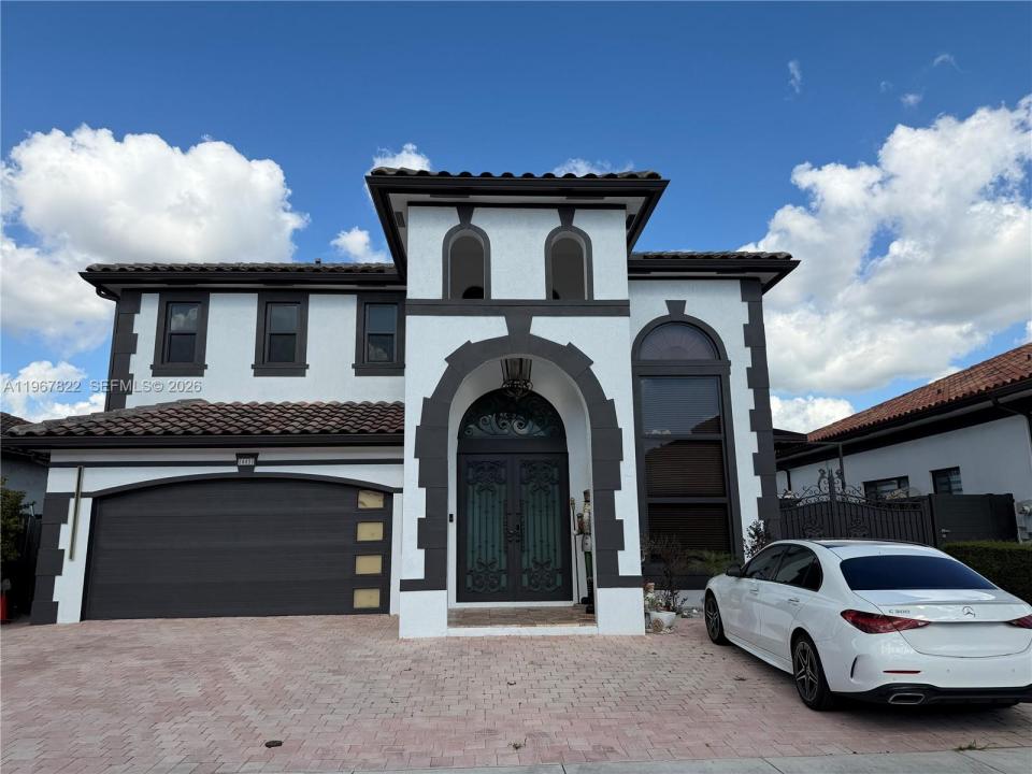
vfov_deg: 56.8
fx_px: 716
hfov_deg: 71.6
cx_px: 516
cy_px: 387
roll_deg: +0.6
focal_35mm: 24
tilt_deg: +11.2
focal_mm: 6.76
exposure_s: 1/4673
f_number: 1.78
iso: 80
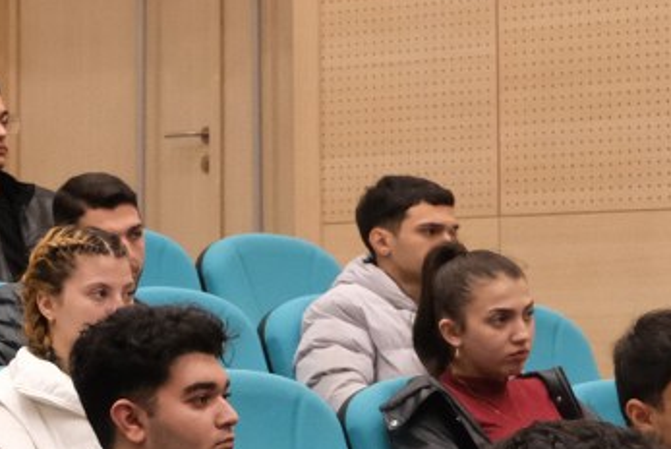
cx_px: -717
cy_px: 144
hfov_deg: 9.1
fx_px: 3955
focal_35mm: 212
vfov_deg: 6.5
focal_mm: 30.8
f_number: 4
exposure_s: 1/60
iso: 3200
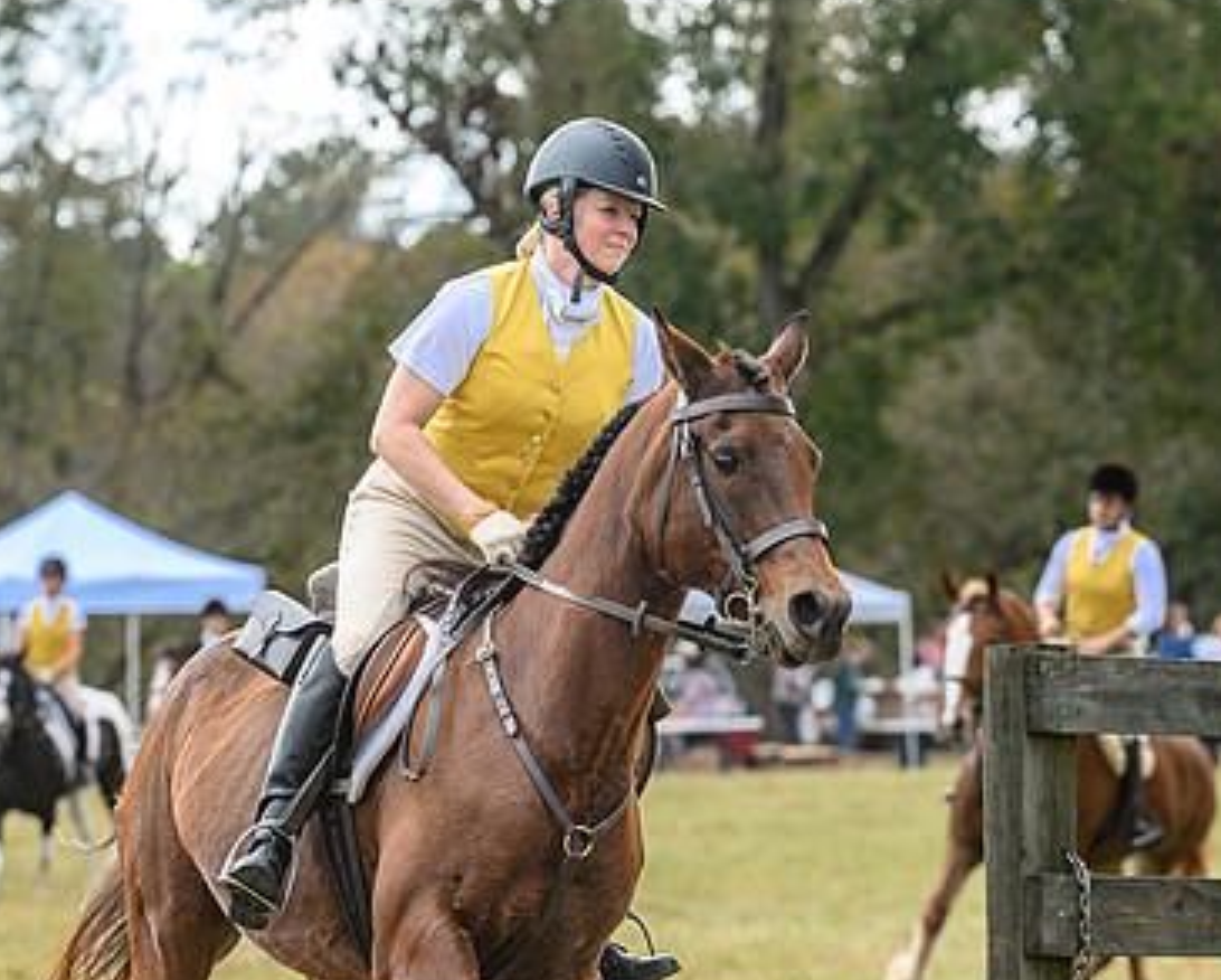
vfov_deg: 8.1
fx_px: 6910
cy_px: 590
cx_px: 639
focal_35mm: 191
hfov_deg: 10.1
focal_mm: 101
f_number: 3.5
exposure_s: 1/1000
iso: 640
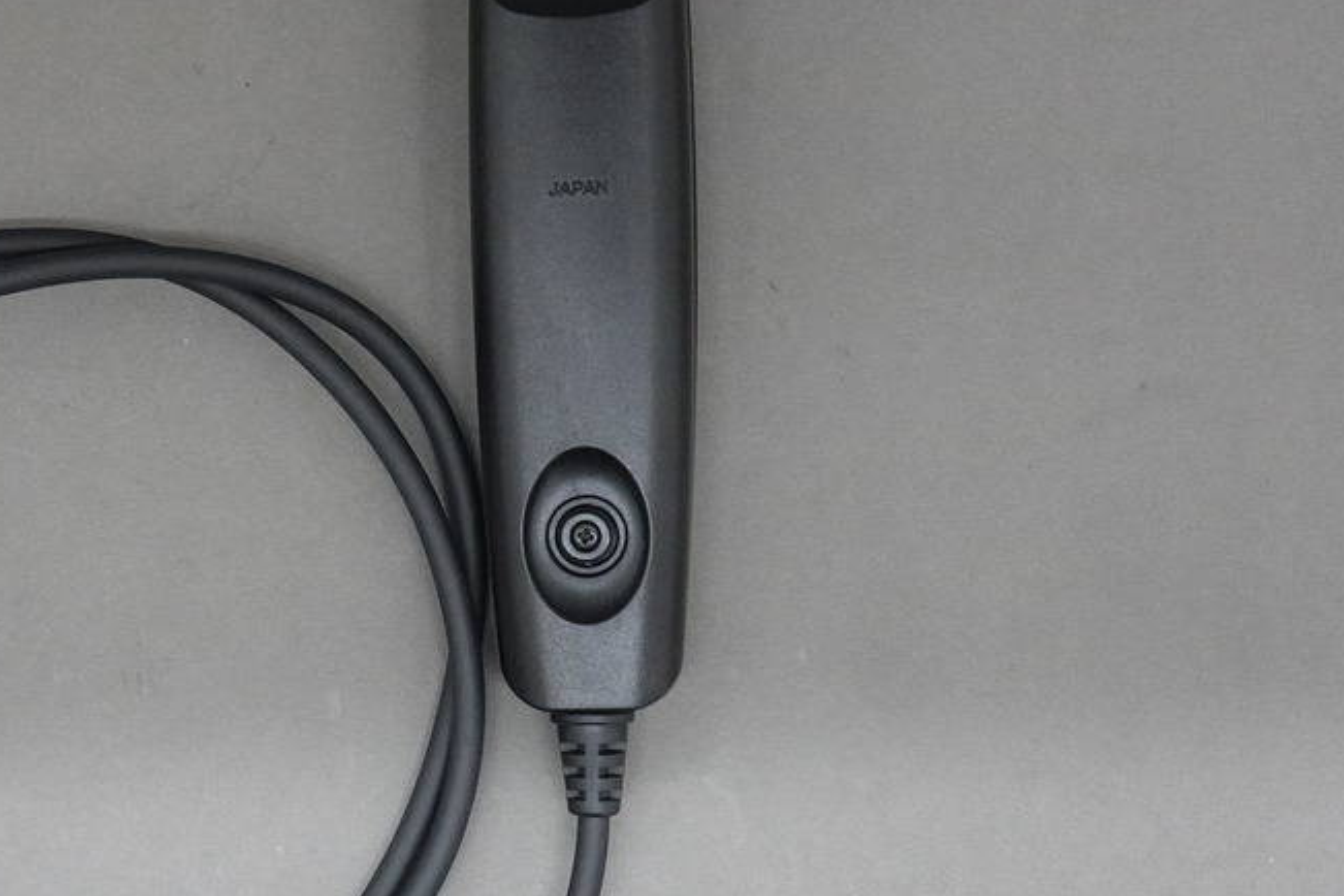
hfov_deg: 24.1
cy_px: 487
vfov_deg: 16.5
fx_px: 3098
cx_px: 252
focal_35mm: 83
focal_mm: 16.54
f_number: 5.6
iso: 1600
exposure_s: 1/50
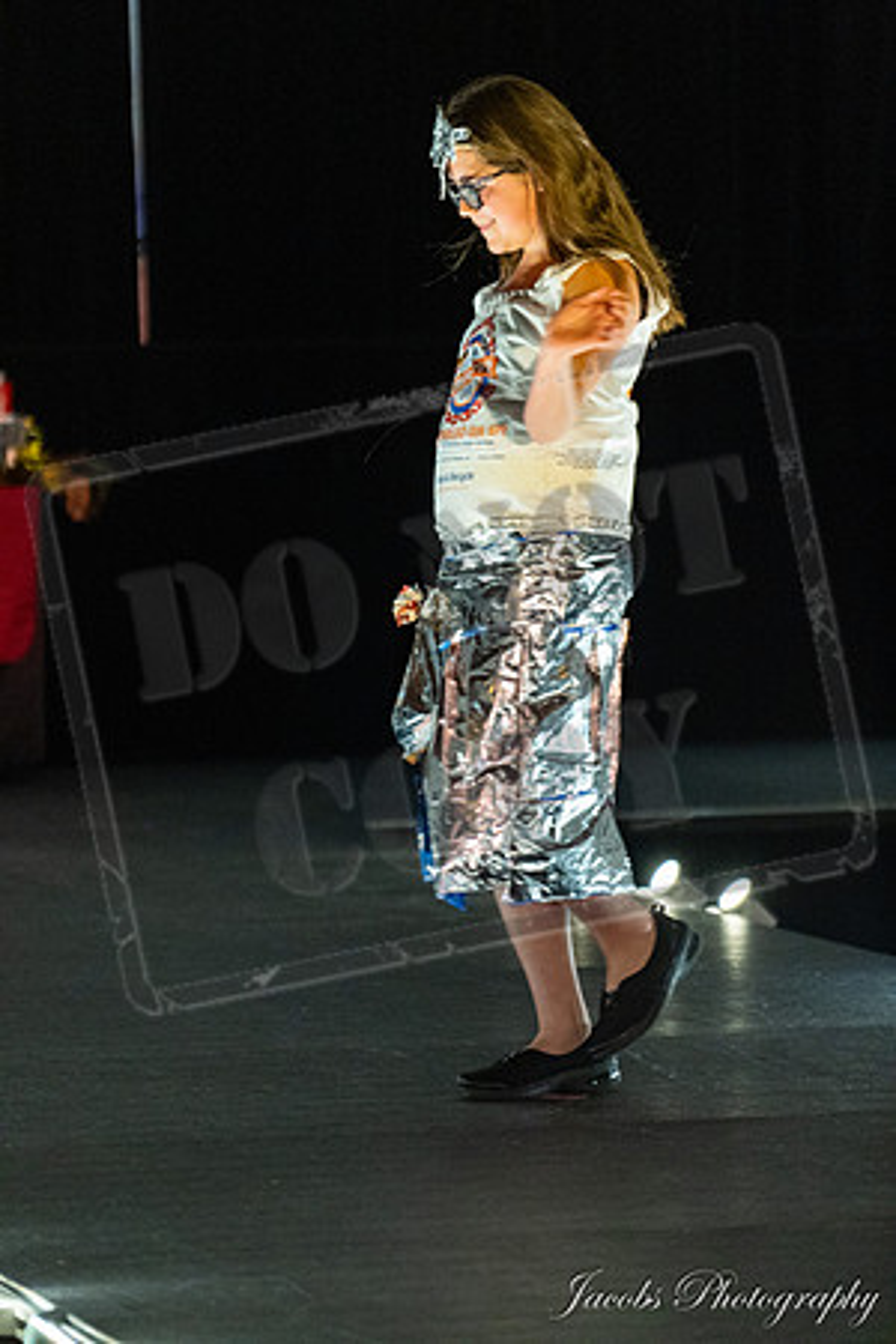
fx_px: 7466
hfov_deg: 6.9
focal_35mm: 200
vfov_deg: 10.3
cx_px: 448
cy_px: 672
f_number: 4
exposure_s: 1/250
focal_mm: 200
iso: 5000
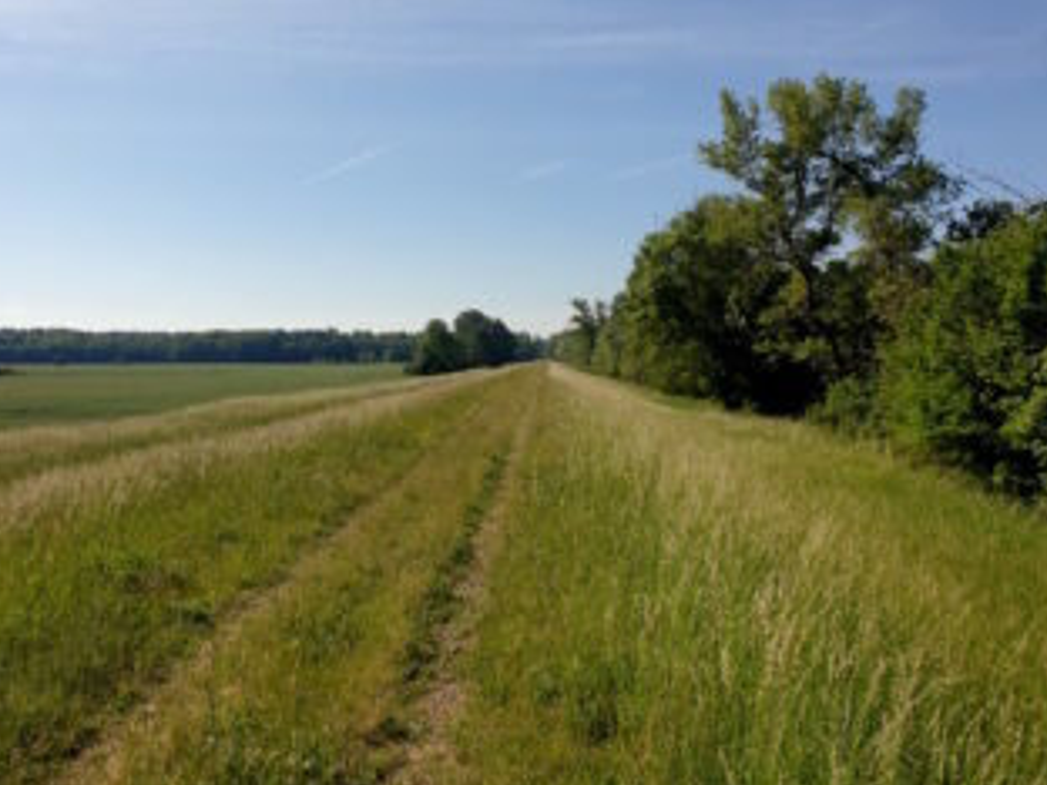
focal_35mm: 30
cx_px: 470
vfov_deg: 46.7
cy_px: 342
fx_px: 907
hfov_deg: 59.8
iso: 50
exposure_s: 1/2070
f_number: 2.4
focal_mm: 4.3
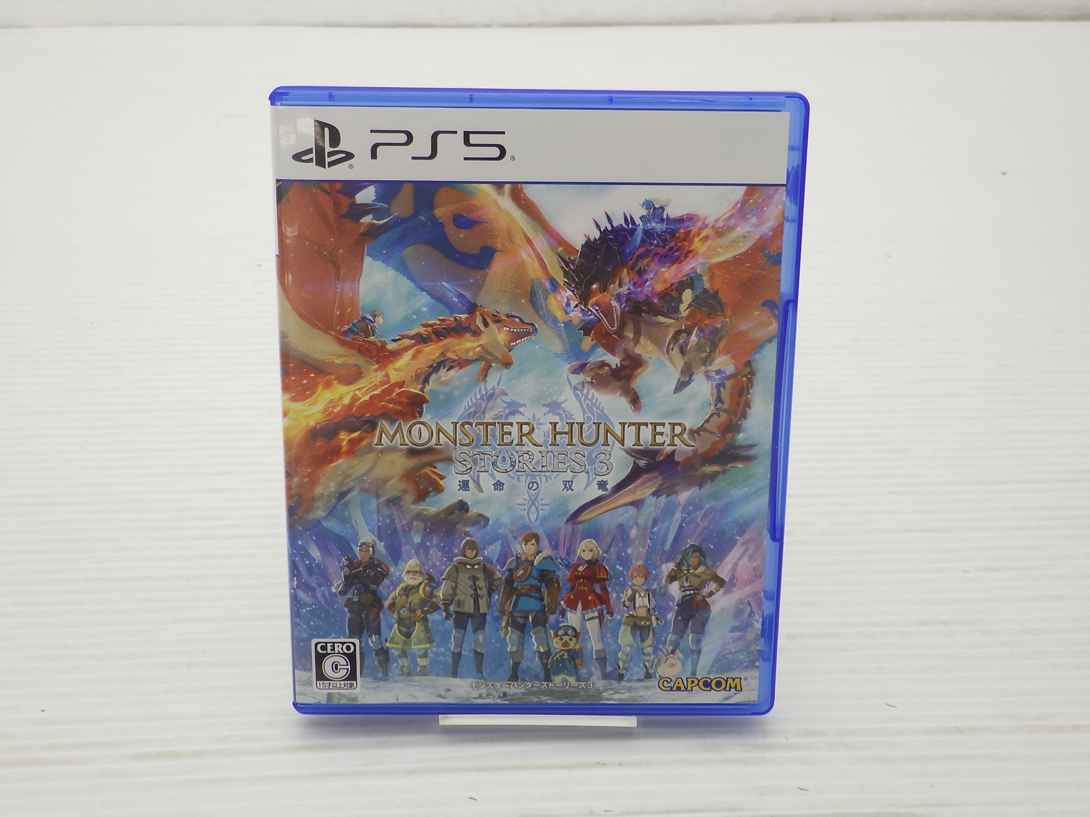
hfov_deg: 44.8
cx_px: 545
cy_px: 408
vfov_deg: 34.3
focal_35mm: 42
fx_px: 1323
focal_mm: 7.5
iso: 125
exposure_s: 1/80
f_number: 4.2
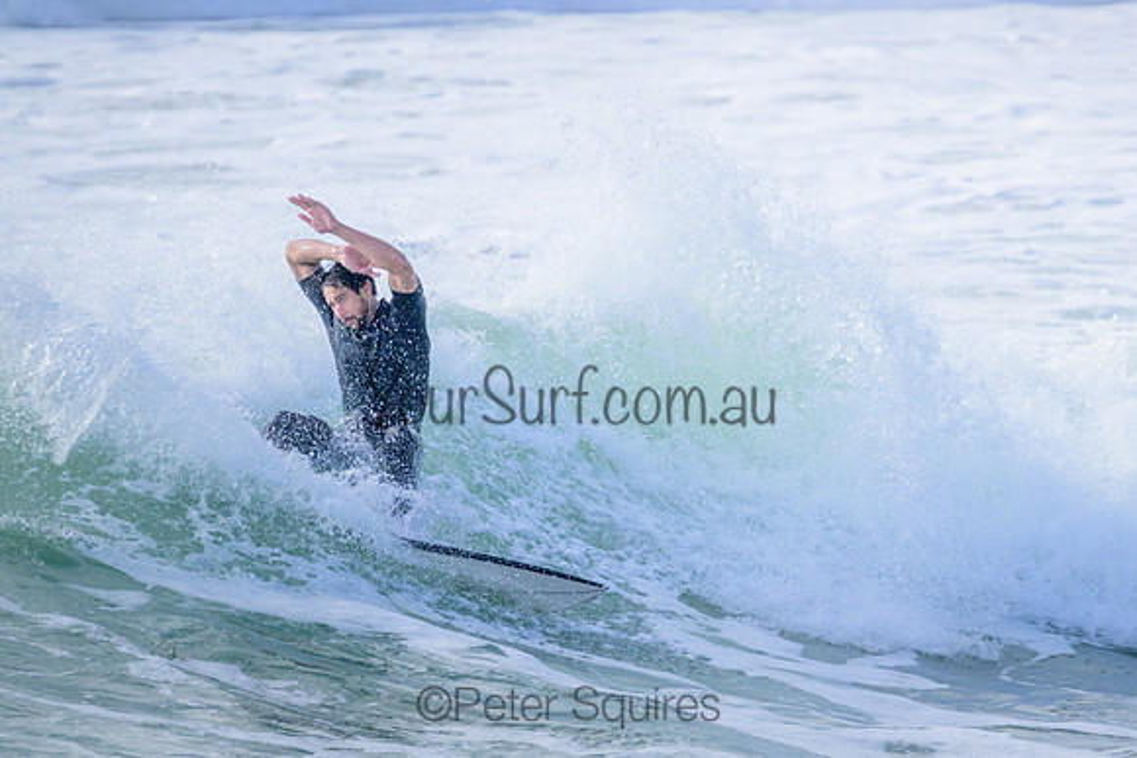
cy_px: 449
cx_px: 673
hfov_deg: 2.2
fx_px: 29930
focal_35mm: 947
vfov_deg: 1.5
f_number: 11
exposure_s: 1/2000
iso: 1250
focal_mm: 800
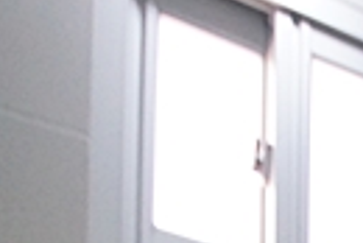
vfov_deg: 10.8
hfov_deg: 16.6
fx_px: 929
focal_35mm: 92
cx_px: 729
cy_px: 704
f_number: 4
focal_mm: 10
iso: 1600
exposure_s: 1/250
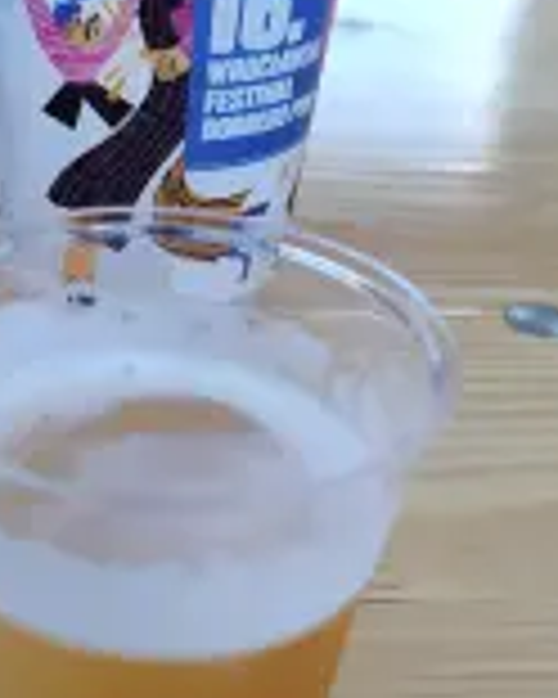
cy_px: 360
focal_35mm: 58
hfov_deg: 26.2
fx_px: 1197
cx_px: 220
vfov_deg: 32.5
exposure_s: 1/292
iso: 100
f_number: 1.88
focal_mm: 5.56
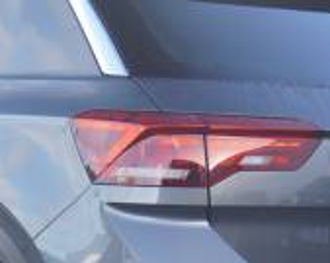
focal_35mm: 144
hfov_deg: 13.4
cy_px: 228
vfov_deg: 10.7
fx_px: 1403
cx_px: 109
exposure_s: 1/60
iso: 125
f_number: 4.5
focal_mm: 27
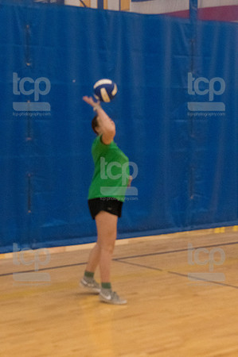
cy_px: 178
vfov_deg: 24.8
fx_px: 815
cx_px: 119
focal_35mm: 82
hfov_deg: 16.6
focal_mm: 55
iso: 10000
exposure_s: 1/400
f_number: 5.6
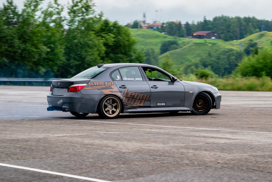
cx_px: 160
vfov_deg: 10.4
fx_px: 1000
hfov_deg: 15.5
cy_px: 79
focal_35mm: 132
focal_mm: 85
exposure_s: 1/200
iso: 640
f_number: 3.5
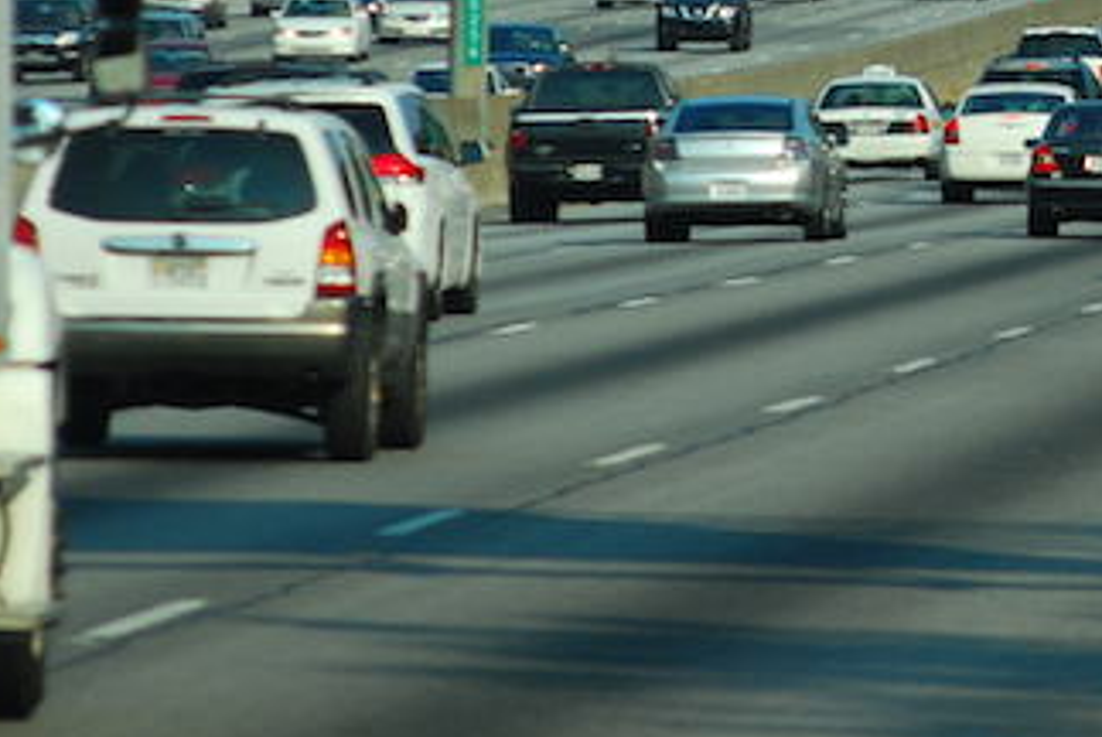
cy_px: -106
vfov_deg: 2.4
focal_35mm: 576
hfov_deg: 3.6
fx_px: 17655
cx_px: 1300
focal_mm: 155
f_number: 5.6
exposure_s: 1/2000
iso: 400
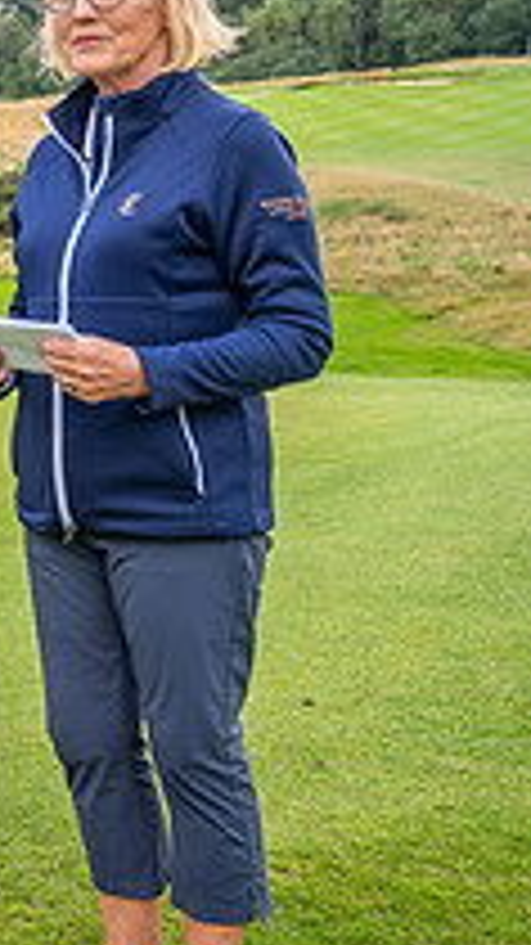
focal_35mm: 91
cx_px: -756
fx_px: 2280
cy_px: 261
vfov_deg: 23.2
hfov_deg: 11.1
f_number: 5.6
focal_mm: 31.5
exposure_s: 1/250
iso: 400
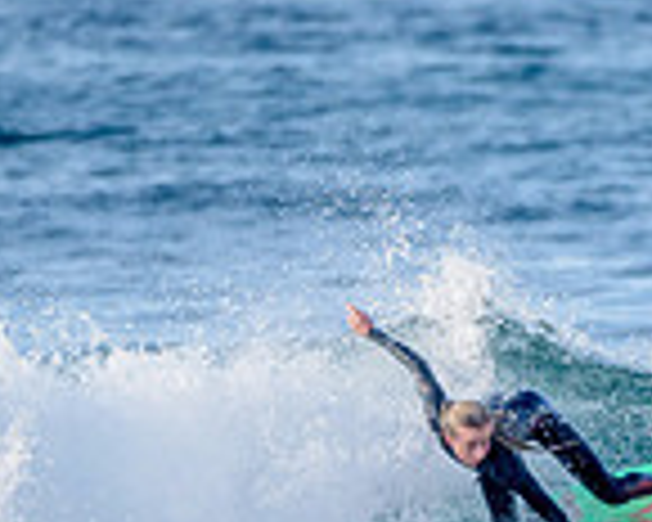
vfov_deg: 0.7
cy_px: 593
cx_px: 543
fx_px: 44460
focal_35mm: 2304
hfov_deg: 0.8
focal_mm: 500
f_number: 5.6
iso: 360
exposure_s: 1/1250
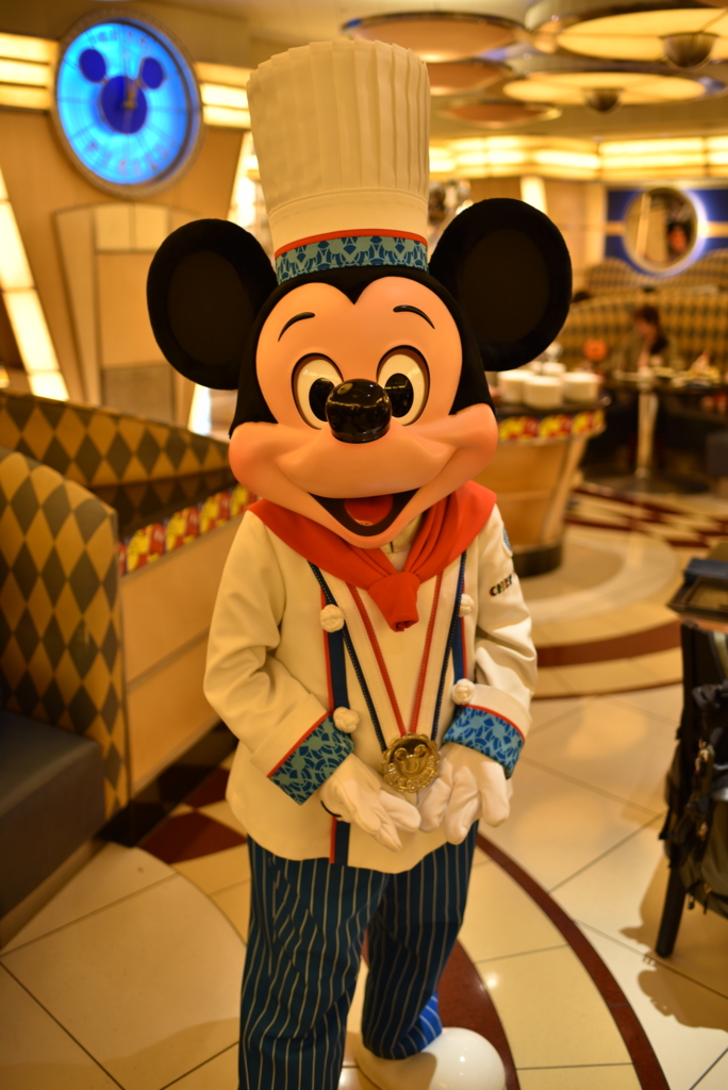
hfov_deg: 37.9
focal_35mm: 35
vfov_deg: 54.4
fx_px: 1060
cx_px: 364
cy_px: 545
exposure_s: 1/40
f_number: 2
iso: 220
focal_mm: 35
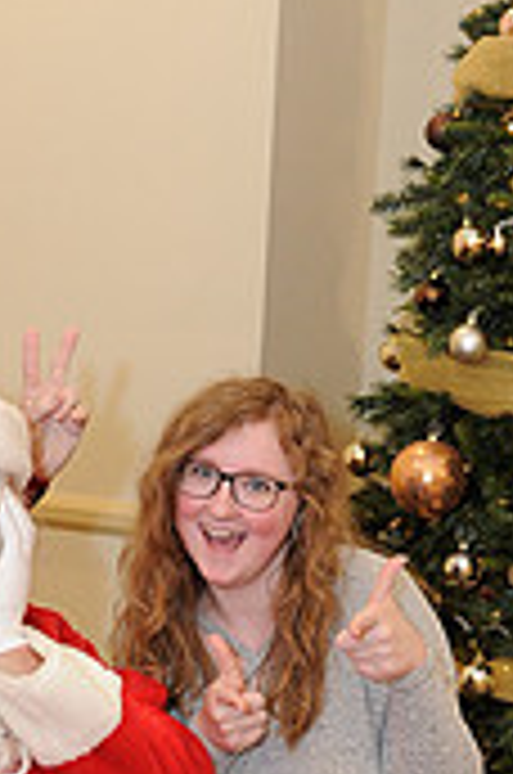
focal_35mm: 81
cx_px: 140
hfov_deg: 16.7
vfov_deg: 24.2
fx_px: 1738
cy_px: 738
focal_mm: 24
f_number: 4
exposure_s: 1/100
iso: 1600
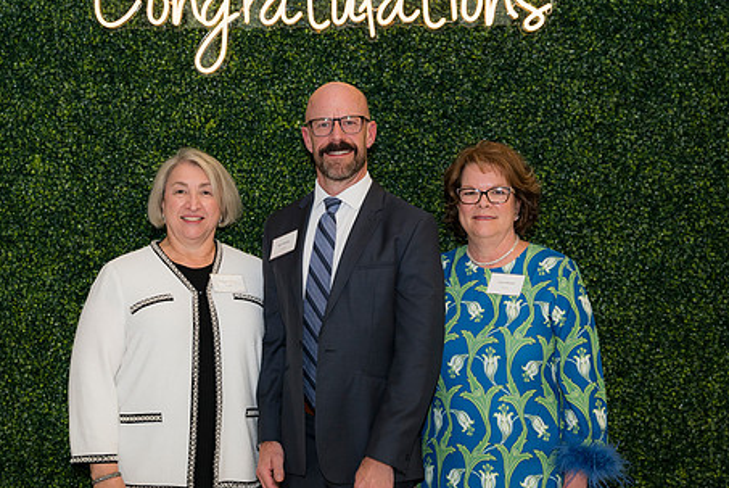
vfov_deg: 24.7
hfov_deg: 36.2
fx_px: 1115
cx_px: 332
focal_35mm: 55
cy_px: 263
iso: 400
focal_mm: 43
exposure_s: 1/160
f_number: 5
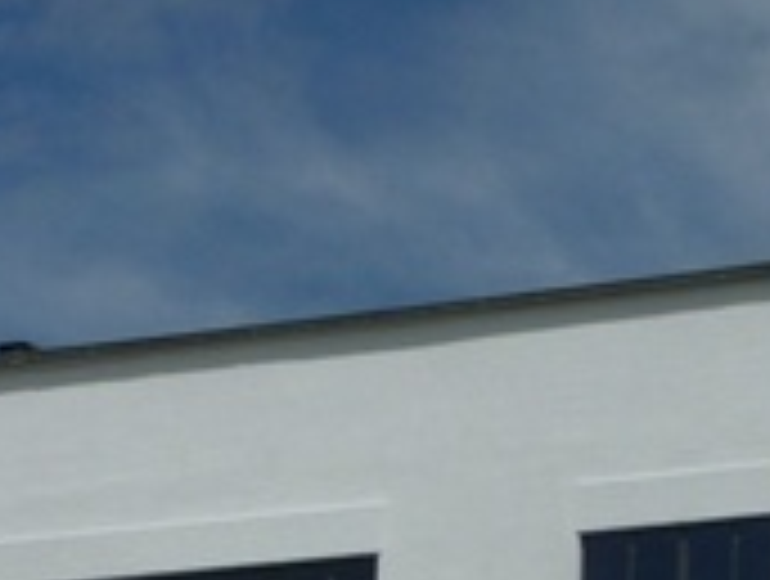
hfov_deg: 9.1
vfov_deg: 6.7
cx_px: 167
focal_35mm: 217
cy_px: 985
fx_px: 4837
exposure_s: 1/500
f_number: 10
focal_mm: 10.5
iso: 100
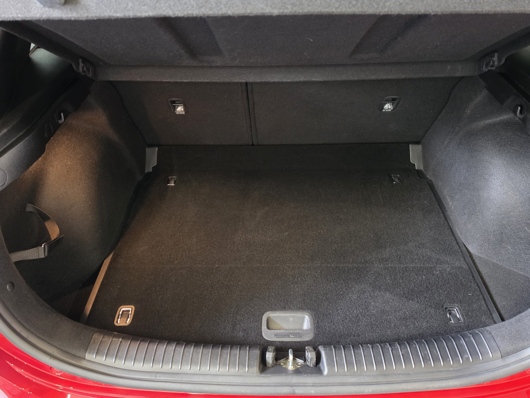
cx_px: 265
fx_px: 352
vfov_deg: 58.9
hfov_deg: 73.9
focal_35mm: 23
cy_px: 199
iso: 800
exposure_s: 1/16.7
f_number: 1.4
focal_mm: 6.5
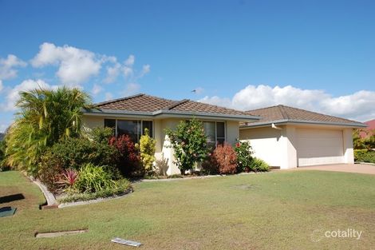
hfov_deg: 61.9
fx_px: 312
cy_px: 125
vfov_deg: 43.6
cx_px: 188
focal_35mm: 30
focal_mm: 20
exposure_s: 1/200
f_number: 7.1
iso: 100
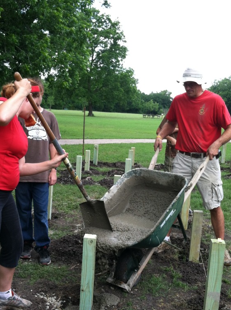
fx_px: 446
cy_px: 173
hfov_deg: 29.0
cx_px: 99
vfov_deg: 38.2
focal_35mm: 50
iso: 80
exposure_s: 1/242
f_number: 2.8
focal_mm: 3.85
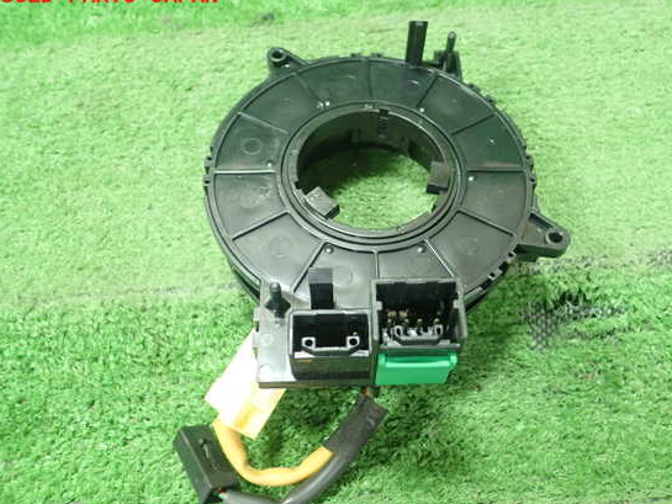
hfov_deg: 55.3
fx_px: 641
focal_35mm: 33
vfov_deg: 43.0
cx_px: 364
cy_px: 256
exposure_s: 1/100
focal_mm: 5.5
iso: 800
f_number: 2.3
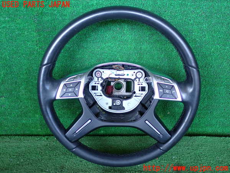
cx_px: 115
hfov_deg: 49.0
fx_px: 252
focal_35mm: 38
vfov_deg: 37.7
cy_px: 86
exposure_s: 1/125
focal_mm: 6.83
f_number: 2.7
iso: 250
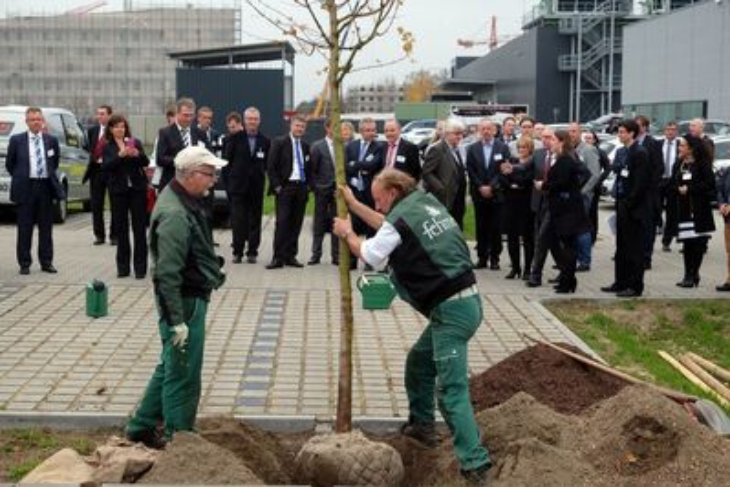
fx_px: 1196
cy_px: 244
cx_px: 365
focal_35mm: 59
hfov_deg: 33.9
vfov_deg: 23.0
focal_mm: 39
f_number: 5.6
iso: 1250
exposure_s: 1/250
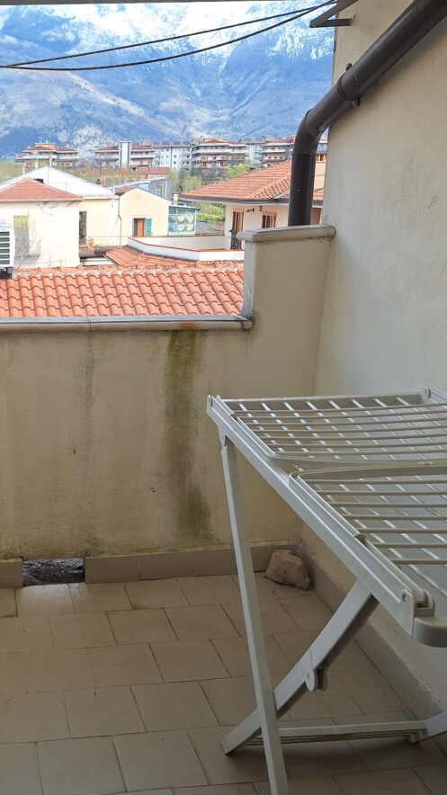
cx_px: 36
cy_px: 404
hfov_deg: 32.7
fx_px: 717
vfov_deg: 58.0
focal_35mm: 34
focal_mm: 5.54
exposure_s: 1/1377
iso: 40
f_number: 1.8
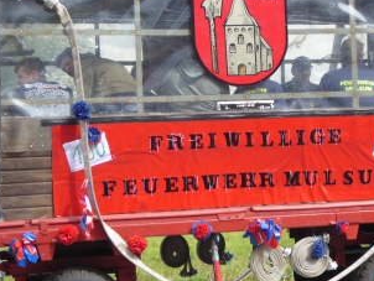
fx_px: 930
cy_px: 152
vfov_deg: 17.2
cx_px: 220
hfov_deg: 22.7
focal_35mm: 86
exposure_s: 1/200
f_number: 4.3
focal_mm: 10.9
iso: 80
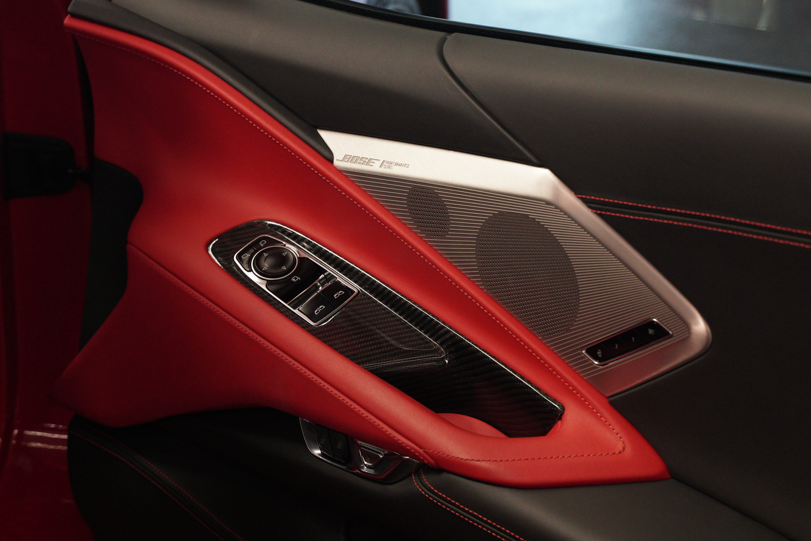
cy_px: 270
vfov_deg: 12.7
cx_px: 406
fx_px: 2433
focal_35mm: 108
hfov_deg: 18.9
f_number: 5
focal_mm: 72
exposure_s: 1/100
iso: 3200
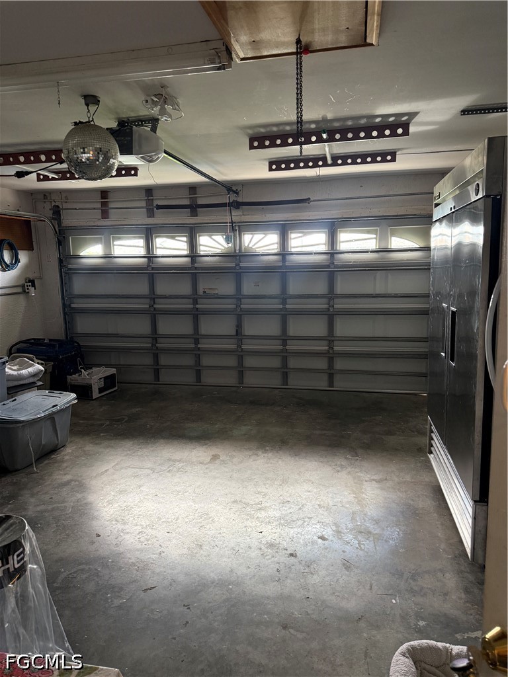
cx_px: 254
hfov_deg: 56.8
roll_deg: +0.9
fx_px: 470
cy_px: 338
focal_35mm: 24
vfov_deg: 71.6
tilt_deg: -10.1
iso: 320
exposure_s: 1/120
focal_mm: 6.76
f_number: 1.78
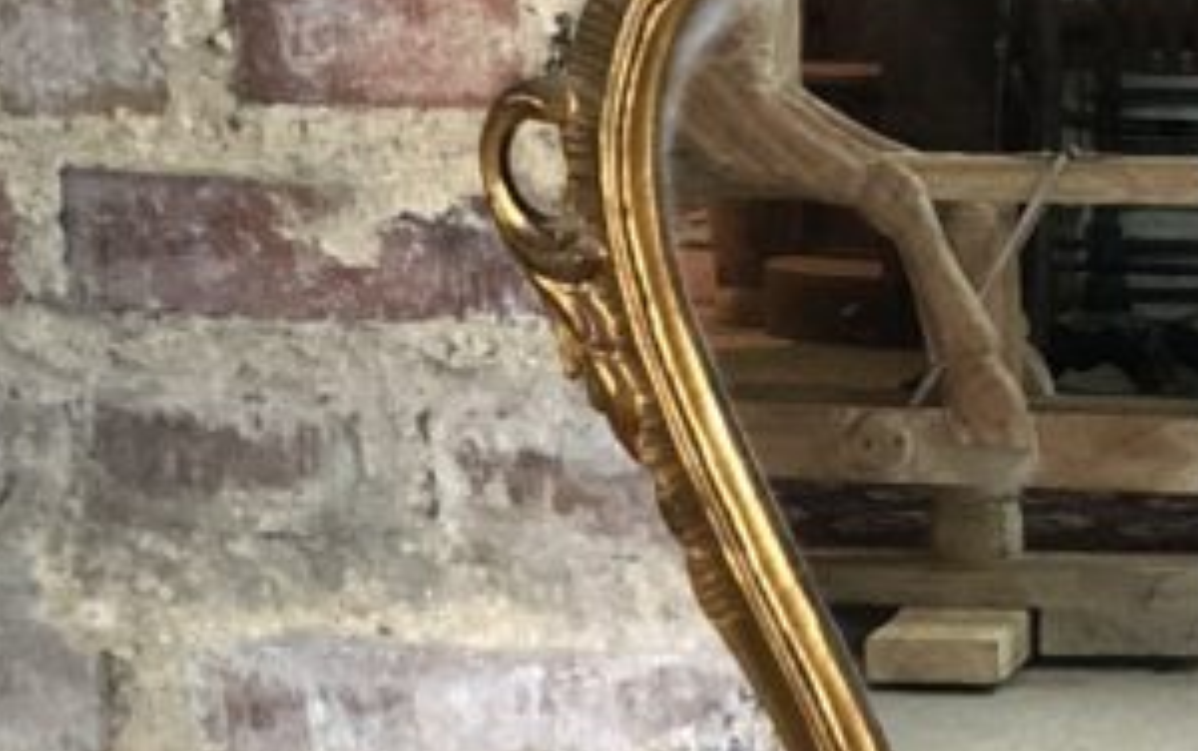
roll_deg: +1.1
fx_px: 6143
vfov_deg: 7.0
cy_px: 399
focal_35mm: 188
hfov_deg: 10.9
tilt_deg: -19.8
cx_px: 1505
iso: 160
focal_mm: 6
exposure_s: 1/14
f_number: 2.4
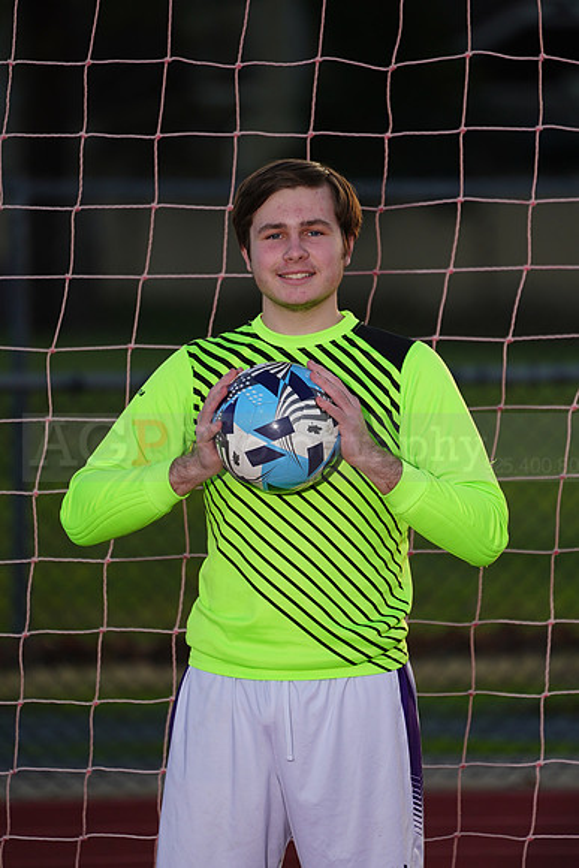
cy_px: 434
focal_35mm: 400
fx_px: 9643
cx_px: 290
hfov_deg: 3.4
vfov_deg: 5.2
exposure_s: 1/250
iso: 320
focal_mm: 400
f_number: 5.6
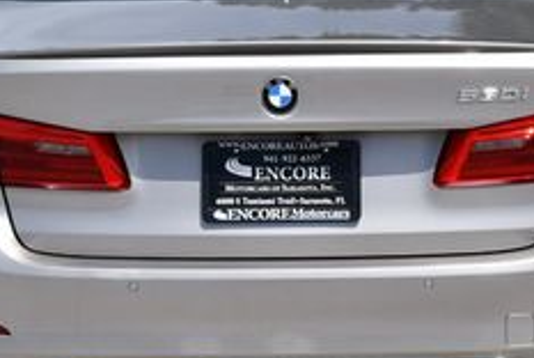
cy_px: 94
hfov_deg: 11.7
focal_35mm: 176
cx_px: 254
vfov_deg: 7.8
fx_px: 2614
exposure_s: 1/320
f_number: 9
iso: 100
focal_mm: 32
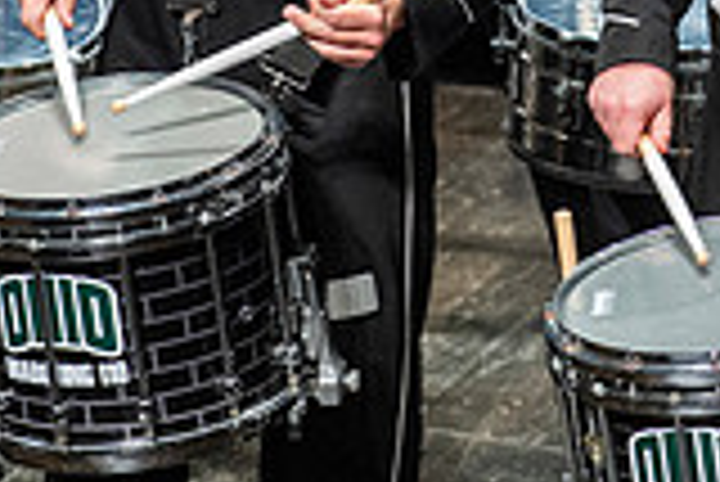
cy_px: -270
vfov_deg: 1.3
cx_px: 644
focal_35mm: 1087
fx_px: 21759
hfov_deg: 1.9
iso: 5000
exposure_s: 1/400
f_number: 5.6
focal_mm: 300
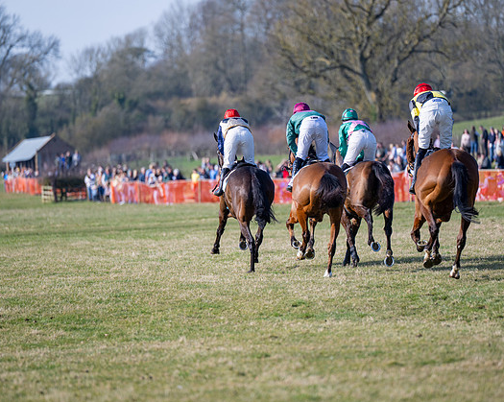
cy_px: 201
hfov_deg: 7.4
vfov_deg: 5.9
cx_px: 305
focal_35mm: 262
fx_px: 3904
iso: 100
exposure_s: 1/1600
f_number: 2.8
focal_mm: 195
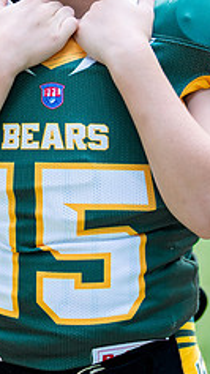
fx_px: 1557
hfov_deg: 7.7
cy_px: 41
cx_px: 72
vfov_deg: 13.6
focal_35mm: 157
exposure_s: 1/1250
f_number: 1.2
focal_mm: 50
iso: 320
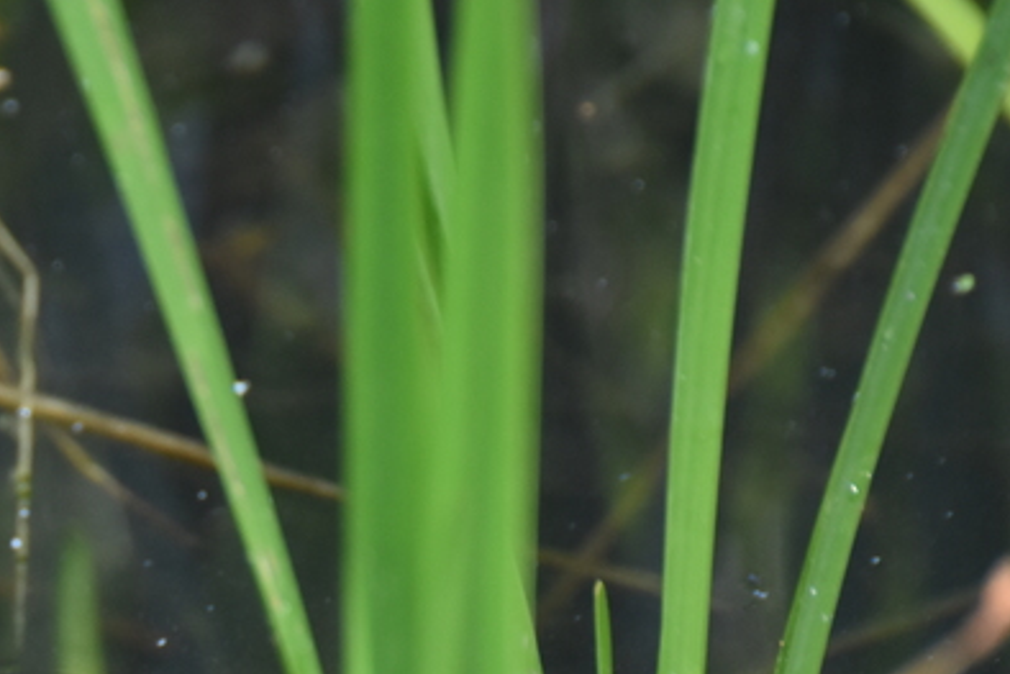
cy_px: 618
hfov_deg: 1.9
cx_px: -179
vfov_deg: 1.3
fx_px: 30758
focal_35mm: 1096
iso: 800
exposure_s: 1/250
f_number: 5.6
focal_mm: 300
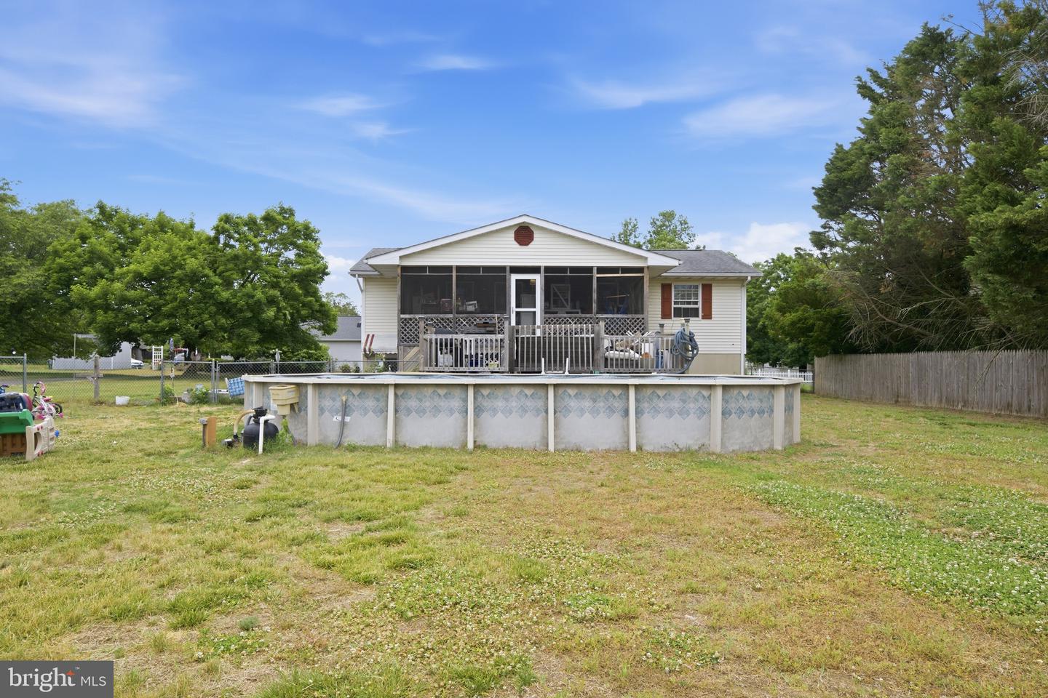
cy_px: 349
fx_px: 699
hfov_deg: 73.7
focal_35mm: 24
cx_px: 524
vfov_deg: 53.1
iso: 100
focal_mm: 24
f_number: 8
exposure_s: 1/40
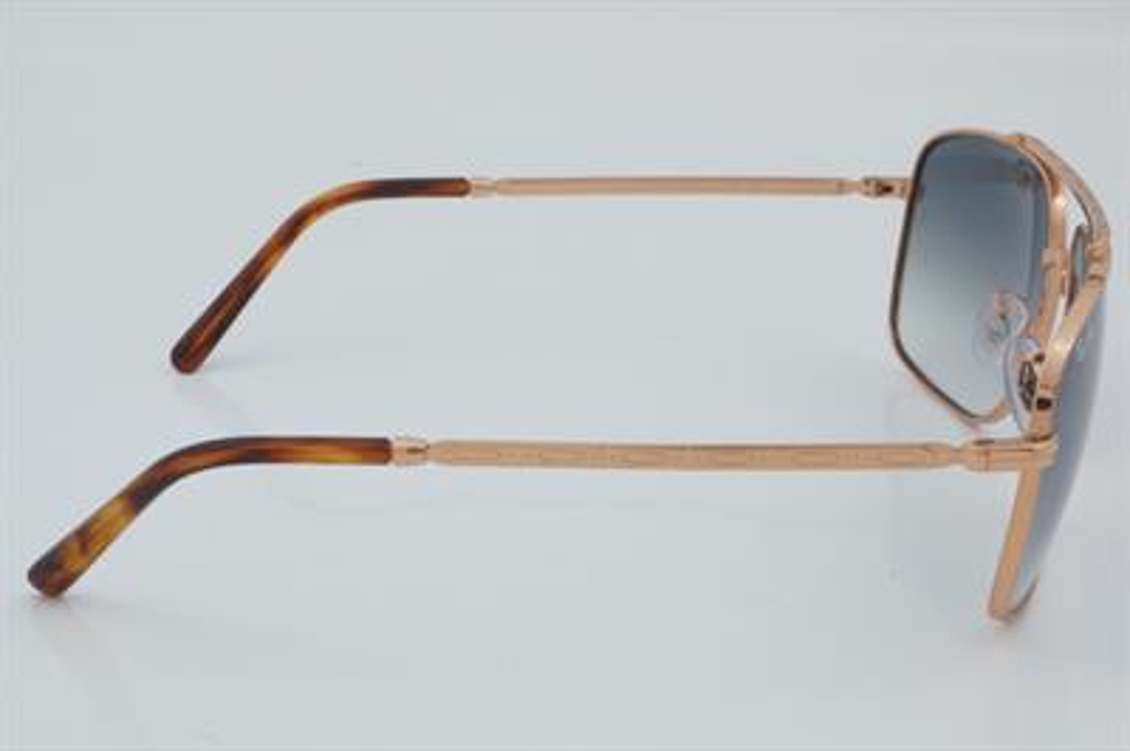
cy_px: 376
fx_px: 2352
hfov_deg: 27.0
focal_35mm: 75
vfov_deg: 18.2
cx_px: 565
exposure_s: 1/3
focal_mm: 50
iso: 100
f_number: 32
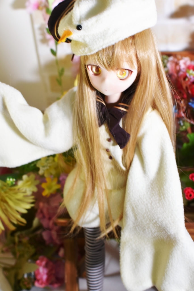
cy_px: 146
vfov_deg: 37.8
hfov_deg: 25.8
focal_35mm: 52
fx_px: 424
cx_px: 97
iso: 400
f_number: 4.5
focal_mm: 35
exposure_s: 1/80
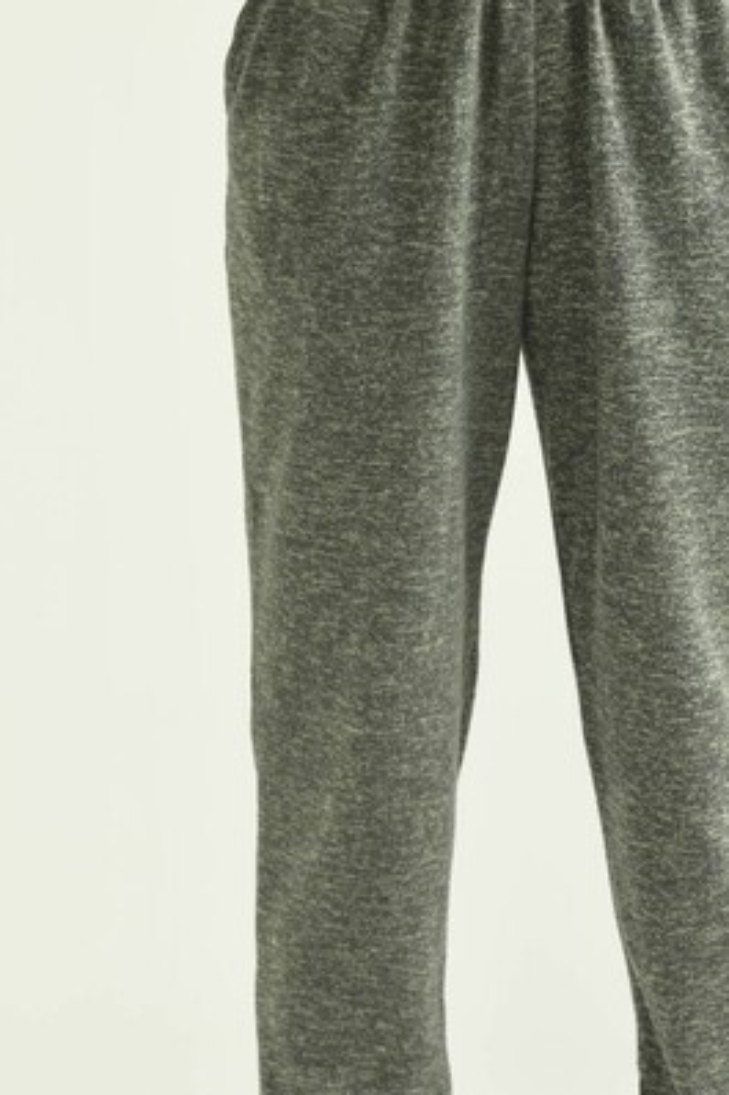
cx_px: 481
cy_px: 715
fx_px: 7448
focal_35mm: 245
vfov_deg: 8.4
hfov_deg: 5.6
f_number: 5.6
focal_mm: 130
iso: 125
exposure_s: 1/160
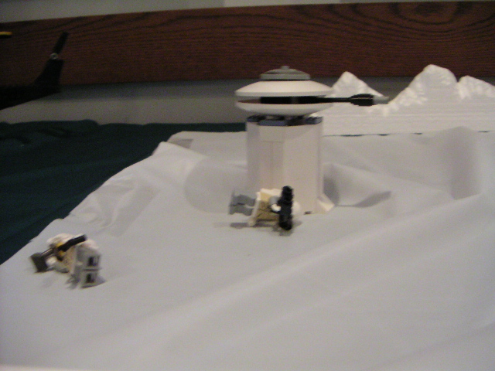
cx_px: 248
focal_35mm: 37
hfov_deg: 50.1
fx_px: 529
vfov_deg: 38.7
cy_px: 186
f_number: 2.8
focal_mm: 4.8
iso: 400
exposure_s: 1/20
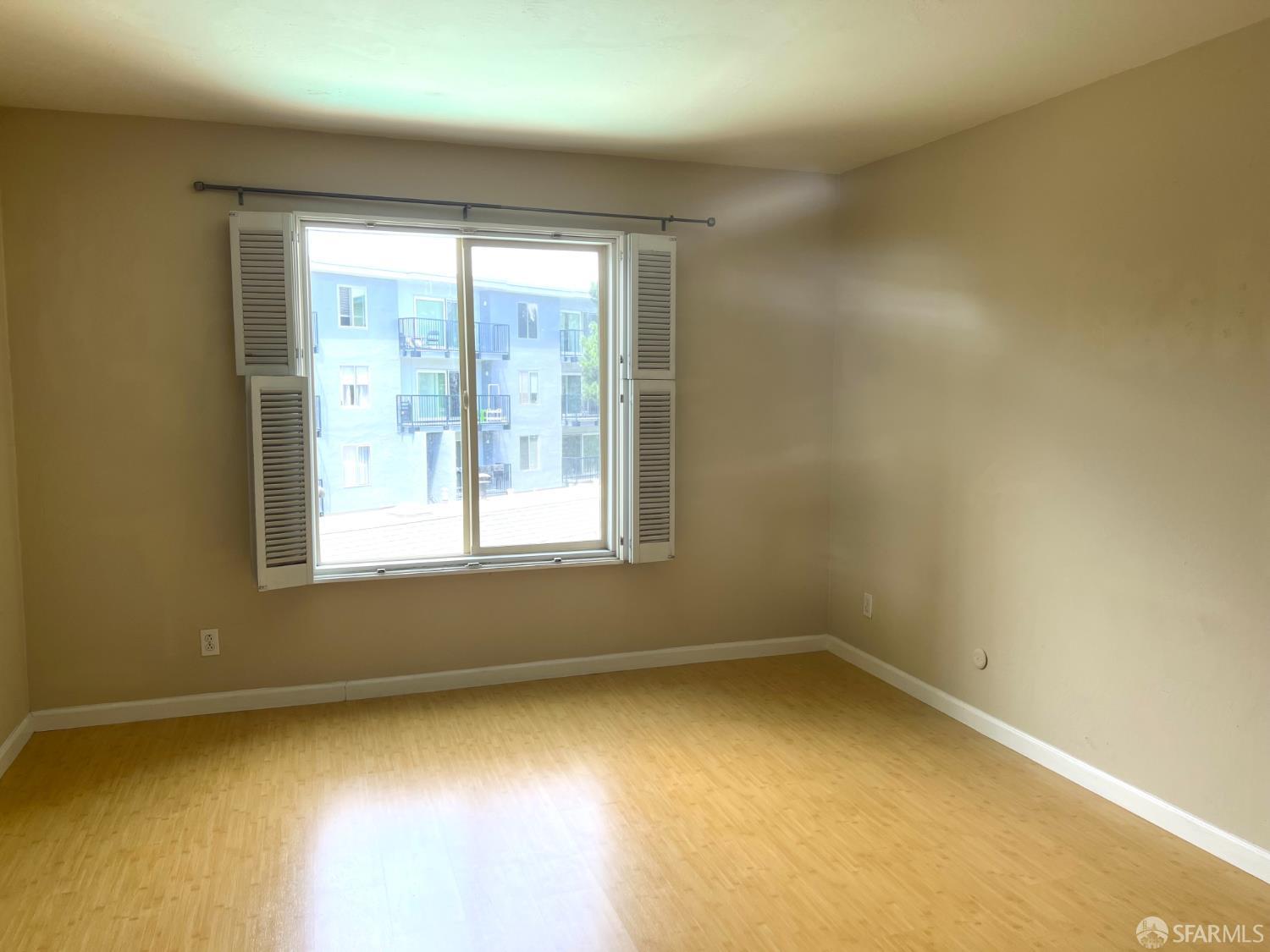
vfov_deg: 53.1
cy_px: 476
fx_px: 954
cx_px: 635
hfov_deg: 67.3
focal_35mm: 26
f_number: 1.5
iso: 40
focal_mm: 5.7
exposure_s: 1/130
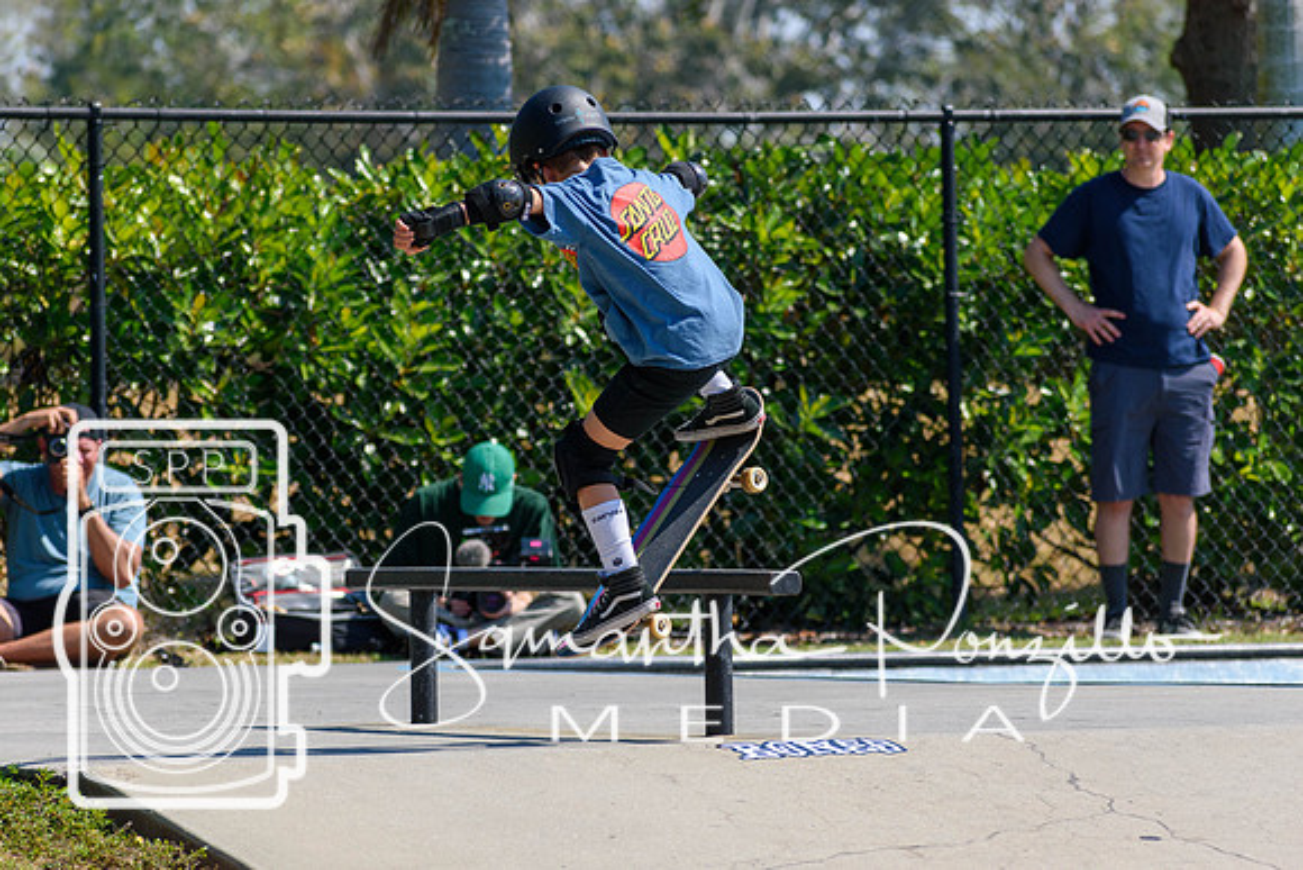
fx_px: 10317
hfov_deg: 7.2
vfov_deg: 4.8
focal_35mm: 285
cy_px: 435
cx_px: 652
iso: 280
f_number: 5.6
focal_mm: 190
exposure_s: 1/2000
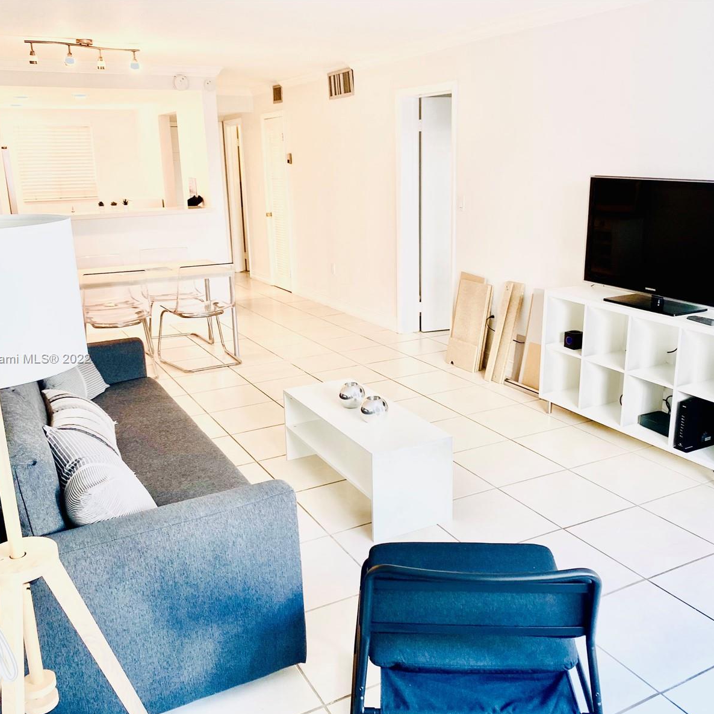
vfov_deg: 52.5
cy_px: 359
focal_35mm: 31
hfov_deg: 52.5
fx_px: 723
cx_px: 379
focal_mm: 4.25
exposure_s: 1/60
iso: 64
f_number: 1.8
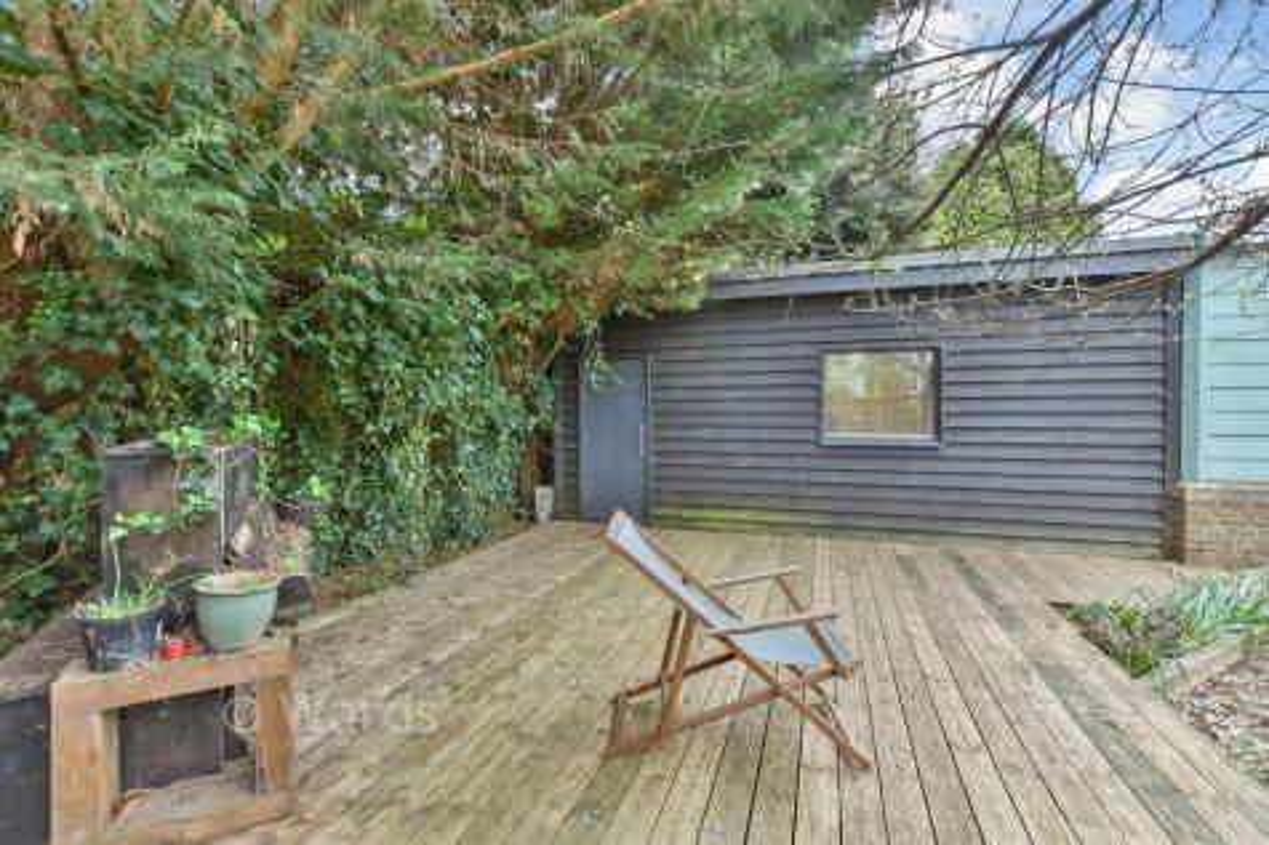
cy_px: 422
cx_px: 634
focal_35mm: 15
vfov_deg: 77.3
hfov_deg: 100.4
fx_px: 529
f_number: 4.5
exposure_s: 1/80
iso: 500
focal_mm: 10
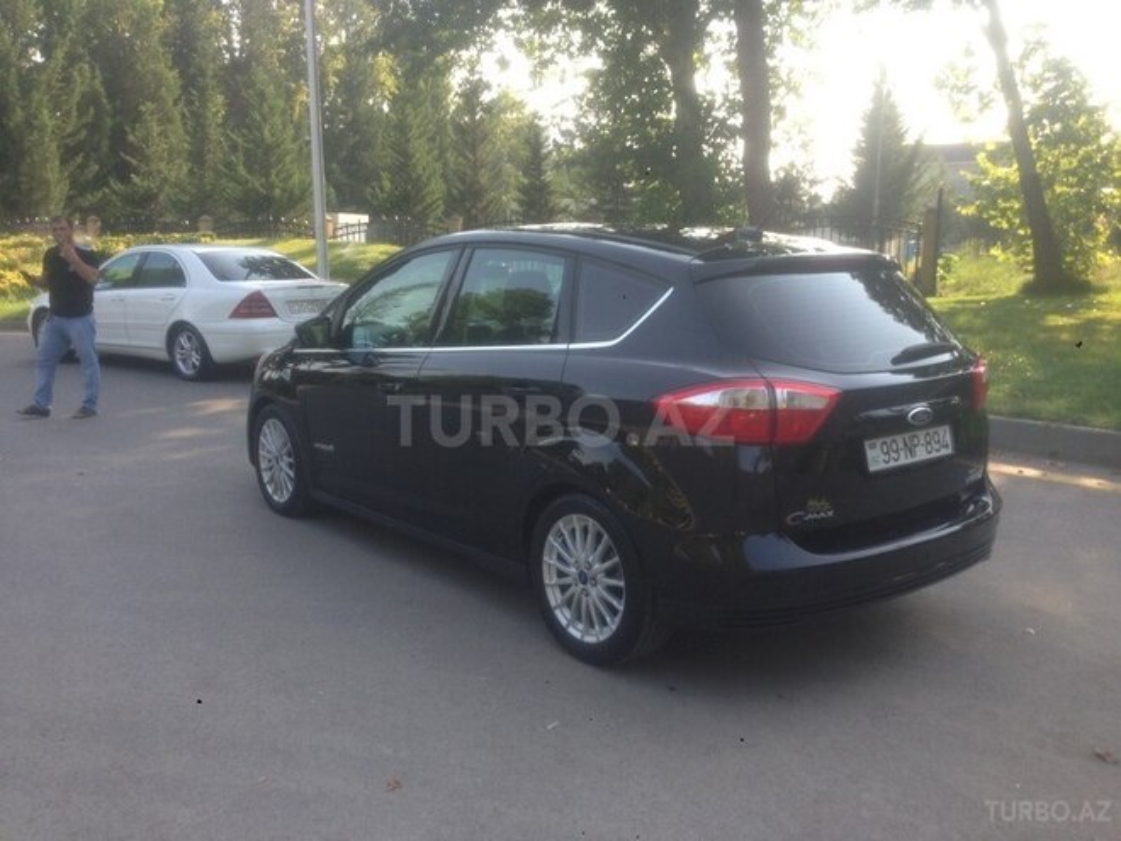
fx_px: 1069
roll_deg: +2.0
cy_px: 420
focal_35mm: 33
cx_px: 560
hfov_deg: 55.4
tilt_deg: -5.5
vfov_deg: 42.9
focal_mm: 4.12
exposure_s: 1/254
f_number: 2.4
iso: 50
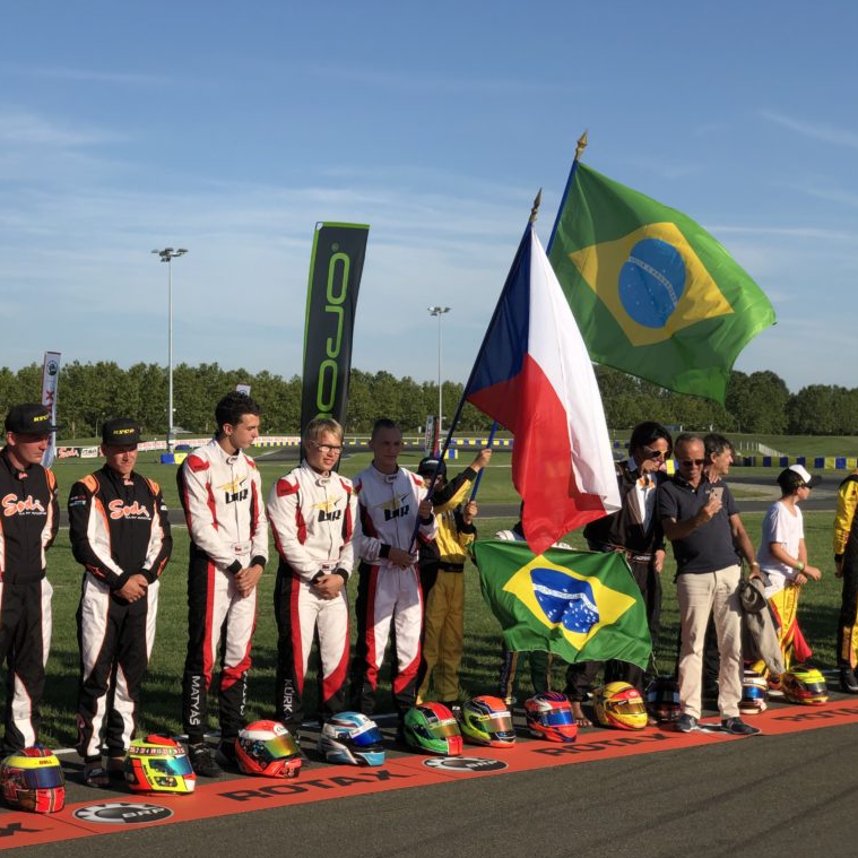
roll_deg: -0.2
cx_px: 328
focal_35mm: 62
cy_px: 430
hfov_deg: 27.6
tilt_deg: +3.3
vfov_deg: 27.7
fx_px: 1739
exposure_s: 1/1333
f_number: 2.4
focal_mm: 6
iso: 16
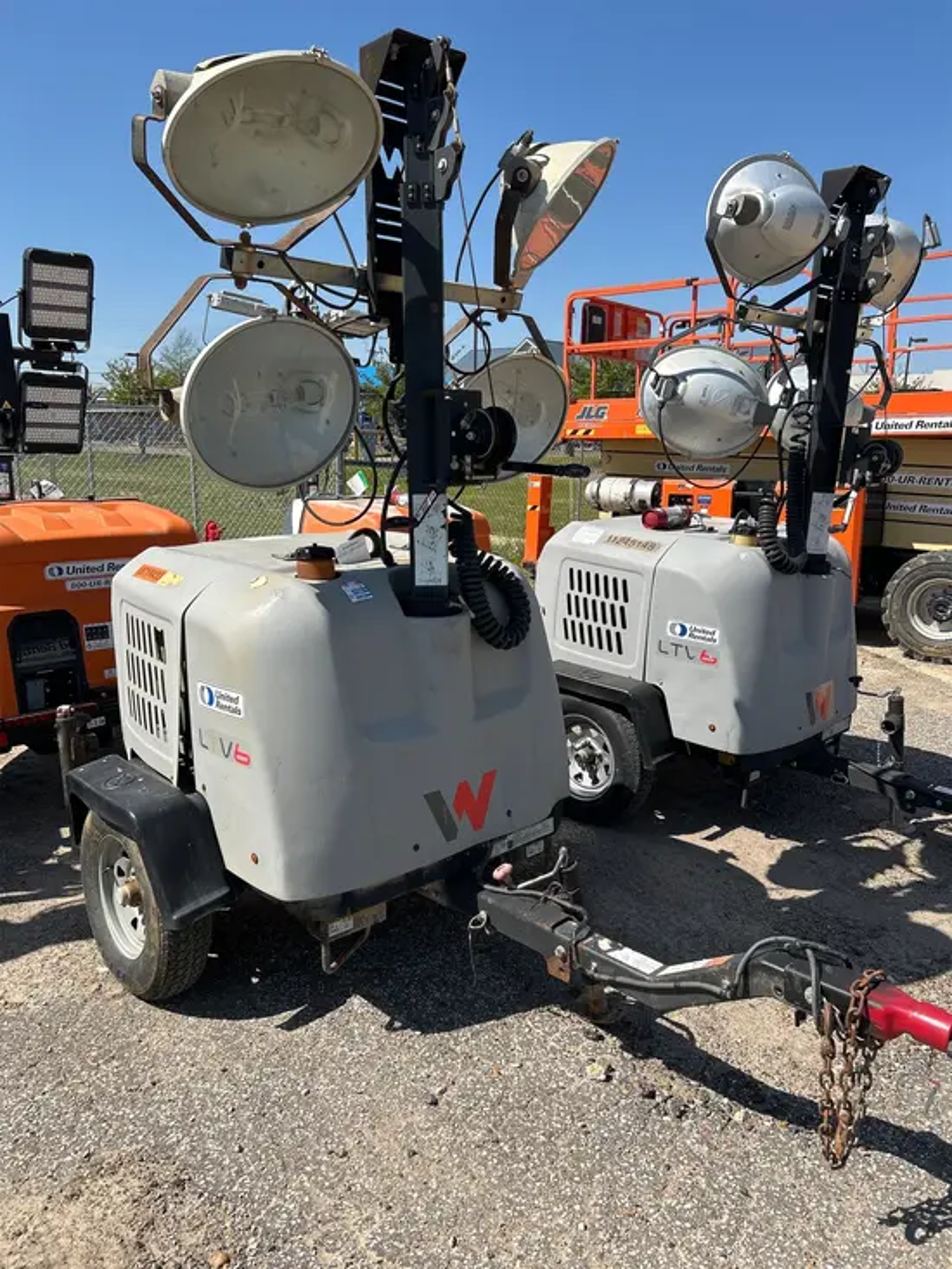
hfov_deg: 53.1
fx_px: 953
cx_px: 476
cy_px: 634
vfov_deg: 67.3
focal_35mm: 26
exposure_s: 1/4115
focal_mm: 5.7
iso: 50
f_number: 1.5
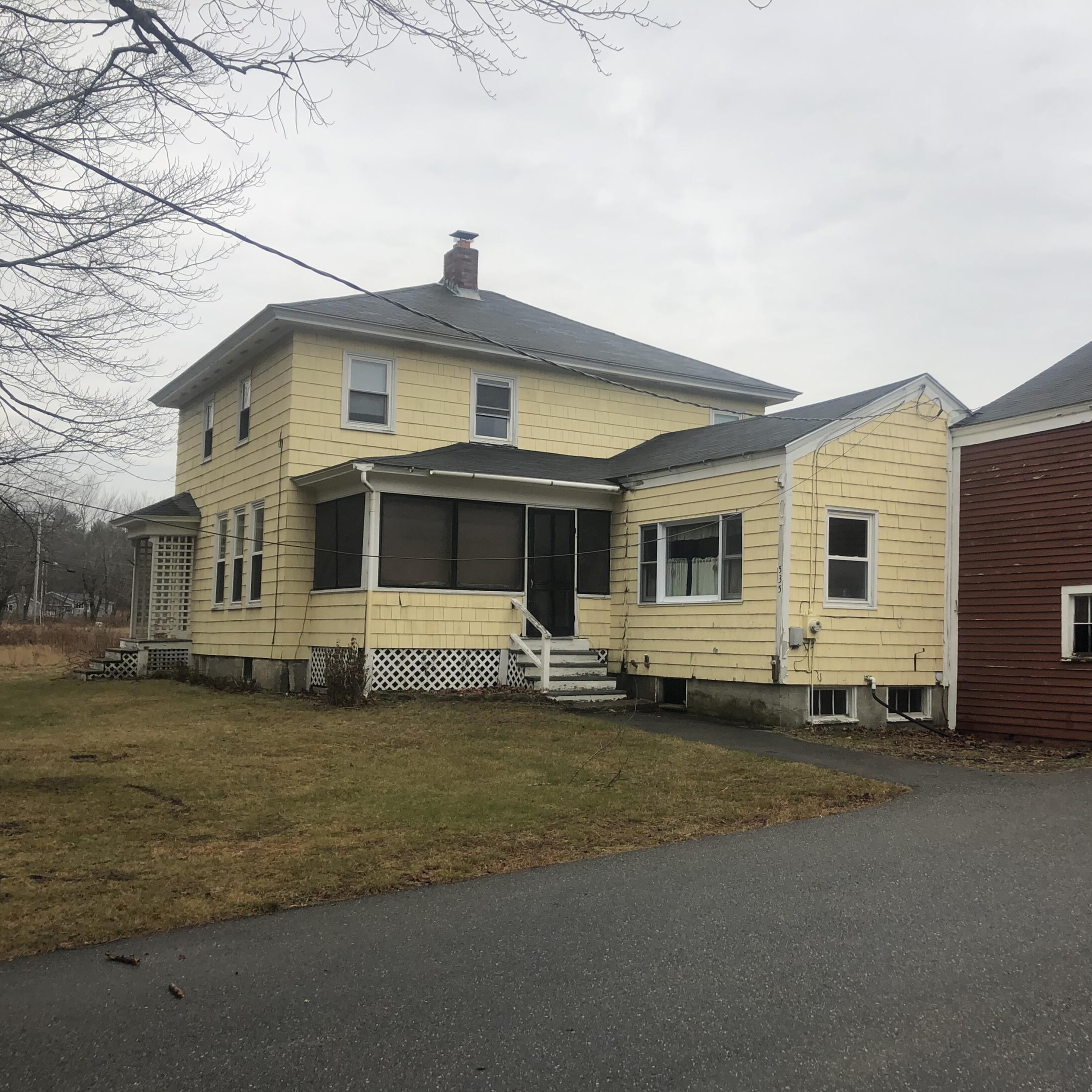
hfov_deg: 48.1
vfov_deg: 48.4
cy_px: 559
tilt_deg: +3.4
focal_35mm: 34
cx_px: 672
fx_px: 1213
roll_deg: -0.4
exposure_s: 1/256
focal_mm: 3.99
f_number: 1.8
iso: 20
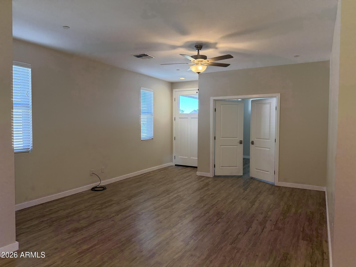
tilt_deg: -2.6
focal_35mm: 24
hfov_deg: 71.6
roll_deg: +0.2
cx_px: 178
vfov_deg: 56.8
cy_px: 134
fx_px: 247
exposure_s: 1/134
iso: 200
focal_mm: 6.76
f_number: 1.78
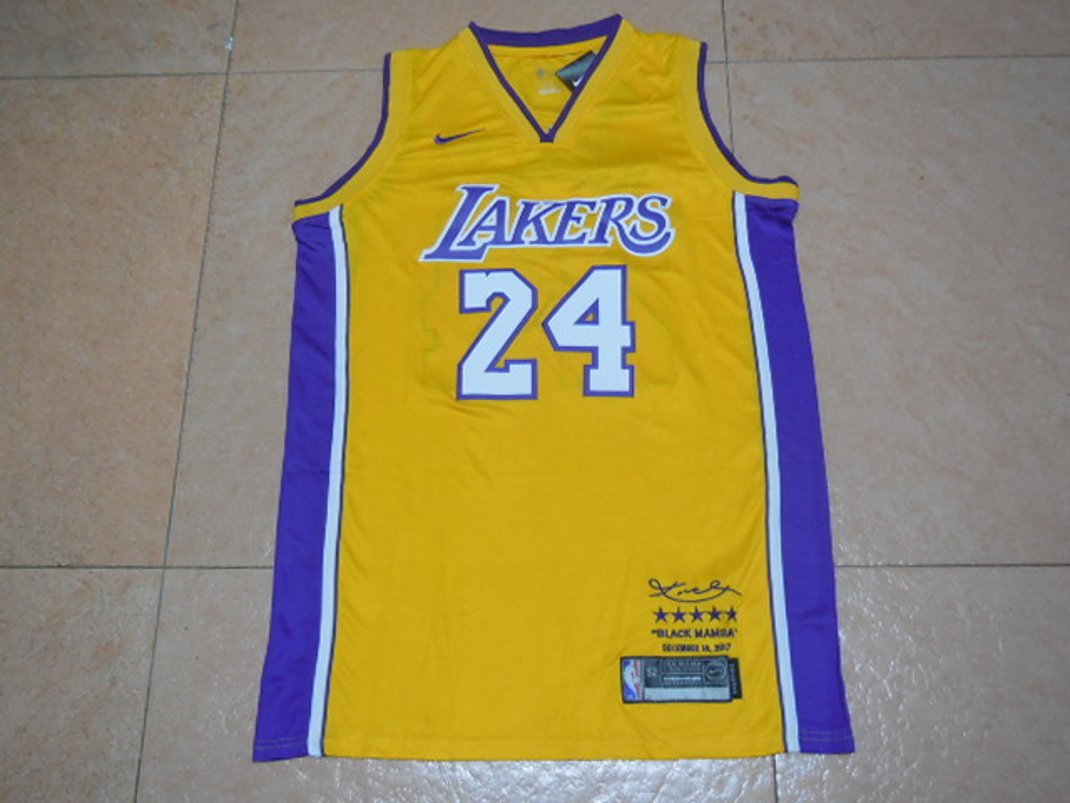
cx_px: 535
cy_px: 402
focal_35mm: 34
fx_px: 1051
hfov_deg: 54.0
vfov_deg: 41.8
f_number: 3.4
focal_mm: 6.1
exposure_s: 1/8
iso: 640
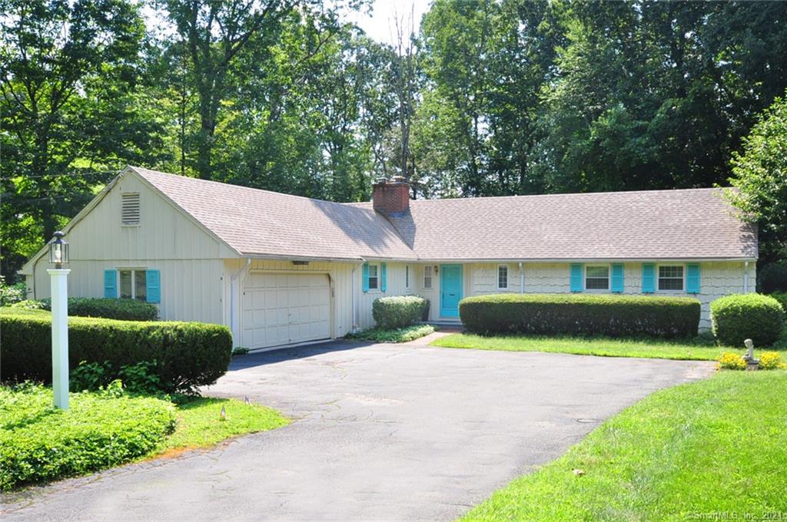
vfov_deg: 43.5
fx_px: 655
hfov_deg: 62.0
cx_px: 394
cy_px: 261
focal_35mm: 30
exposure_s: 1/250
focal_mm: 20
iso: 400
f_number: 8
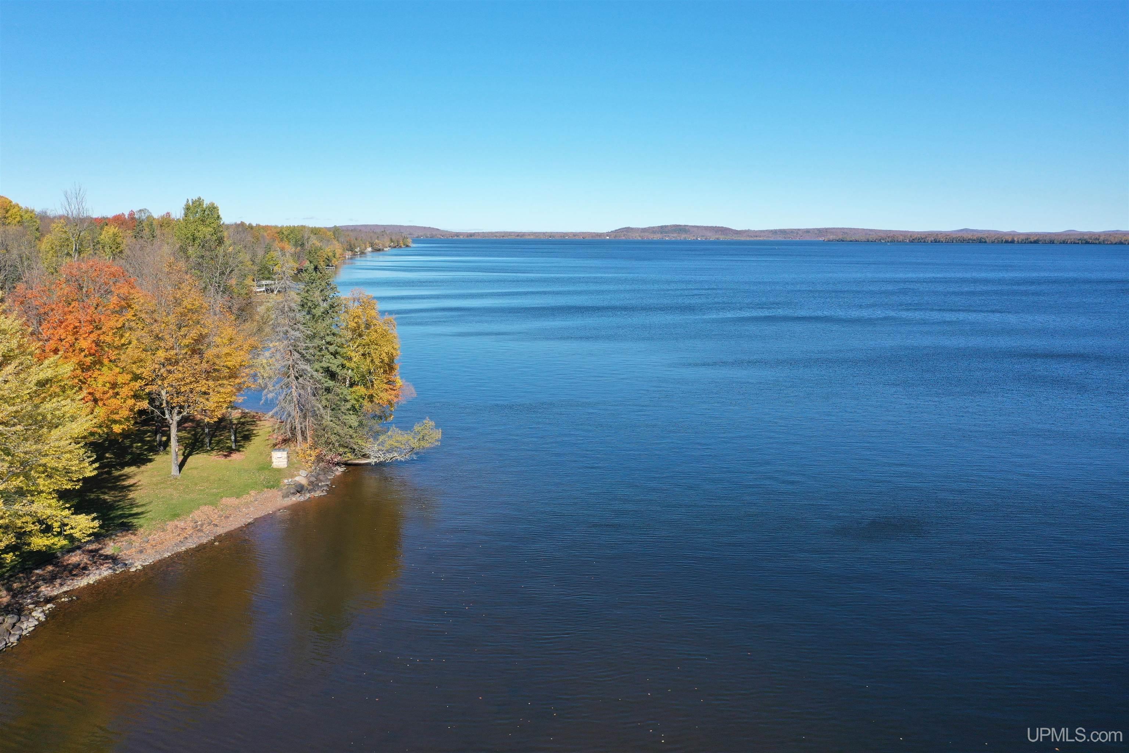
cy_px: 376
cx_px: 564
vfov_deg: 46.4
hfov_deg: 65.5
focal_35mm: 28
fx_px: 878
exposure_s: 1/400
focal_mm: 10.26
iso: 100
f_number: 5.6
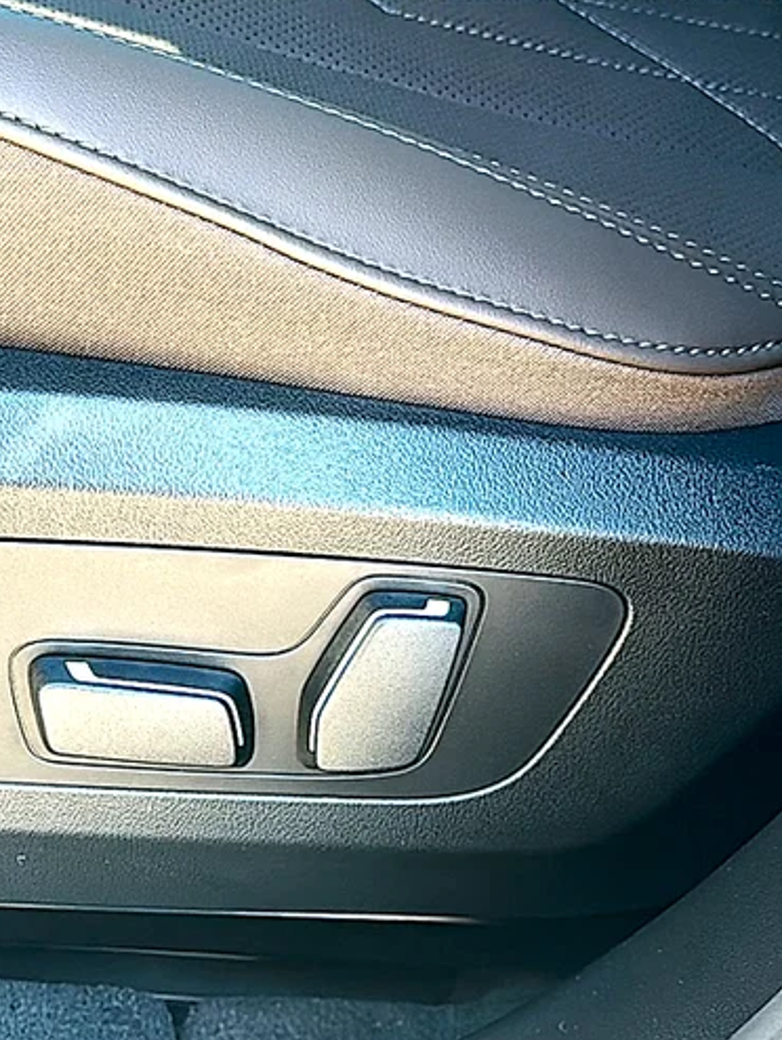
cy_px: 547
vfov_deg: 29.8
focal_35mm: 65
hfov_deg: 22.0
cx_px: 48
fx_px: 1955
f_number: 1.78
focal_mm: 6.86
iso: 64
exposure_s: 1/94
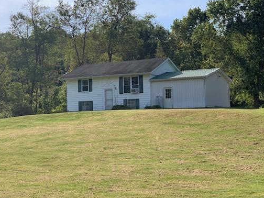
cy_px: 81
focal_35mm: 66
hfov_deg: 29.4
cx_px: 118
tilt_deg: +5.0
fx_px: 503
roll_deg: +0.5
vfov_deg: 22.2
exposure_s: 1/1712
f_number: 2.4
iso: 16
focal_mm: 6
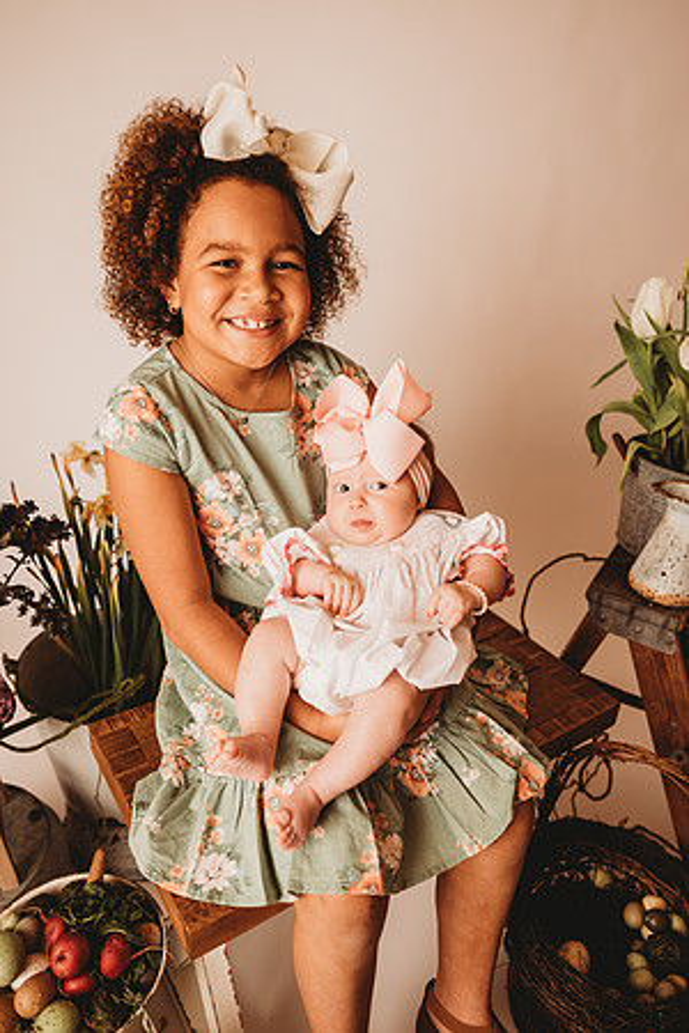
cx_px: 344
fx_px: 689
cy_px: 516
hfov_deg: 53.1
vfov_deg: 73.7
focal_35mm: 24
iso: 100
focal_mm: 24
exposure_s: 1/160
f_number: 2.5
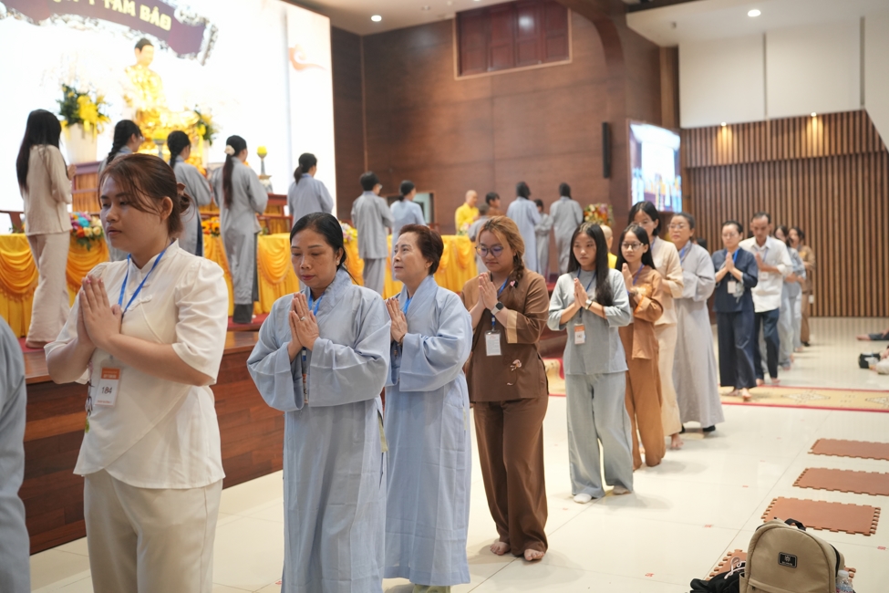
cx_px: 444
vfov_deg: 37.9
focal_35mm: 35
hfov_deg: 54.4
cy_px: 296
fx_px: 864
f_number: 2.5
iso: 2000
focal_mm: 35
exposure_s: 1/200
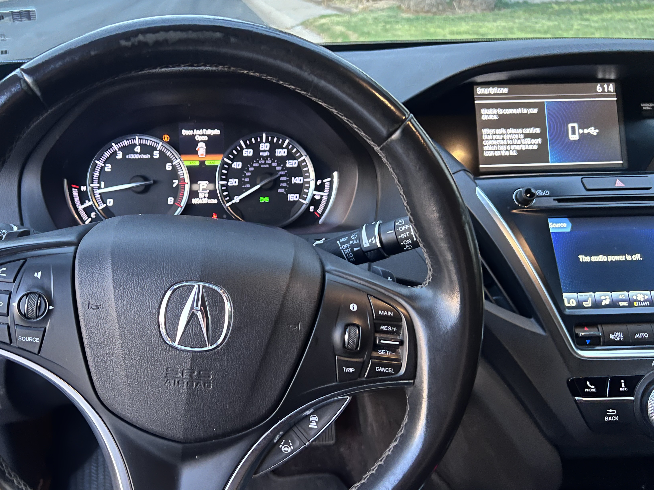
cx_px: 254
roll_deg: +3.4
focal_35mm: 32
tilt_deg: -25.0
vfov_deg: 44.2
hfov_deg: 56.3
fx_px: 605
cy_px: 251
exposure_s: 1/60
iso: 500
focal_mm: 5.7
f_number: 1.5
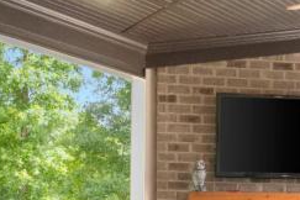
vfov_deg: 16.4
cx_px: 216
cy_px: 251
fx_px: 658
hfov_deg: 25.4
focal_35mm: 79
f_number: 8
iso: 320
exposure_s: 1/60
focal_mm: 16
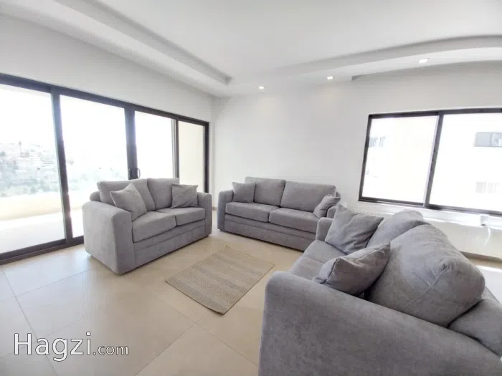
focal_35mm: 13
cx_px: 251
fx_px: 189
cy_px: 188
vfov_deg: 89.9
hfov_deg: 106.2
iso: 80
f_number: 2.2
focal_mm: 1.3
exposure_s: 1/50
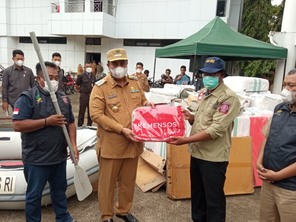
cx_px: 128
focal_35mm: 32
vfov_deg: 44.1
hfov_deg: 56.6
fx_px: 274
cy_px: 123
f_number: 2.2
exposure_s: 1/341
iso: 115
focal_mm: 3.79
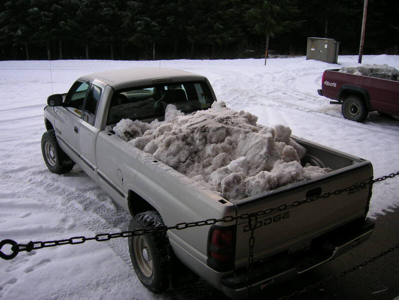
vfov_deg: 41.8
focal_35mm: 34
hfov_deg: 54.0
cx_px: 200
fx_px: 392
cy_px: 150
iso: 50
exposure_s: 1/34.6
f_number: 2.9
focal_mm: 5.7
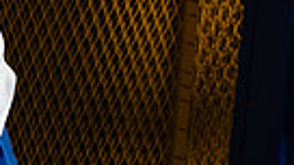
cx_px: 0
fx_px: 1027
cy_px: -269
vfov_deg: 8.2
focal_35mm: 132
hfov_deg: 16.0
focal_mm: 38
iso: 125
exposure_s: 1/250
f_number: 8
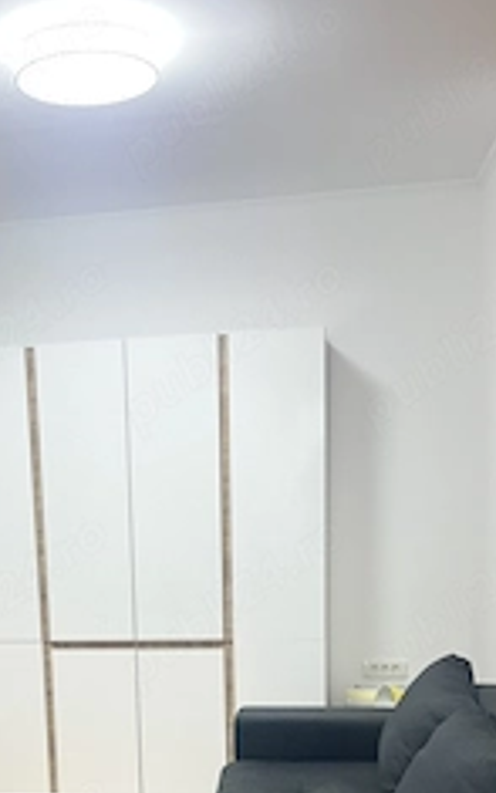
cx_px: 115
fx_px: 1016
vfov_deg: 40.5
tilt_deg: -10.3
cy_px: 658
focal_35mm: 47
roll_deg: +2.7
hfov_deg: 27.0
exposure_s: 1/50
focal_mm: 5.1
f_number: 1.6
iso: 500
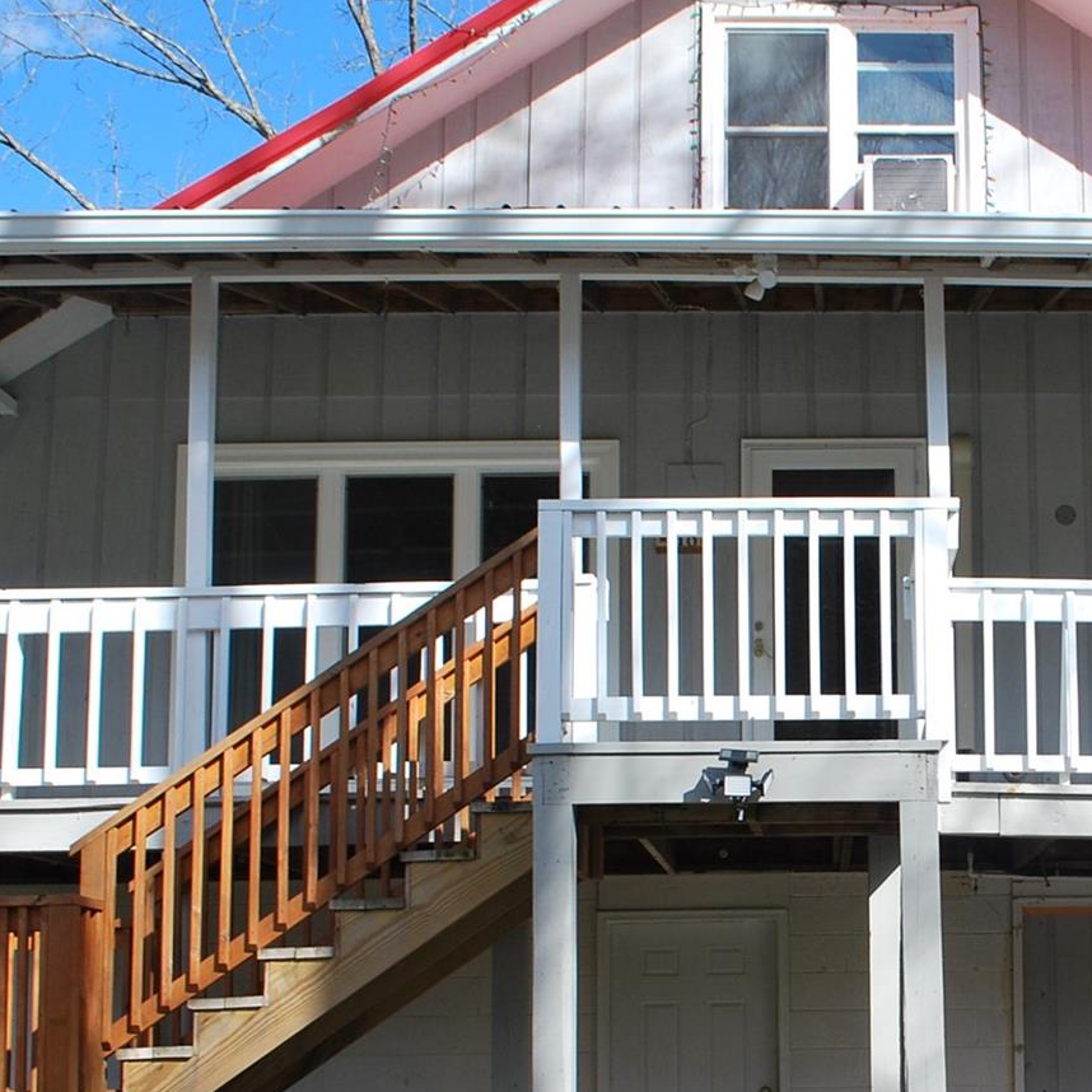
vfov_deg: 28.0
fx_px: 2177
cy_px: 719
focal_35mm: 61
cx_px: 956
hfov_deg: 27.3
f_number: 10
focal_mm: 20
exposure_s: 1/200
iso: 200
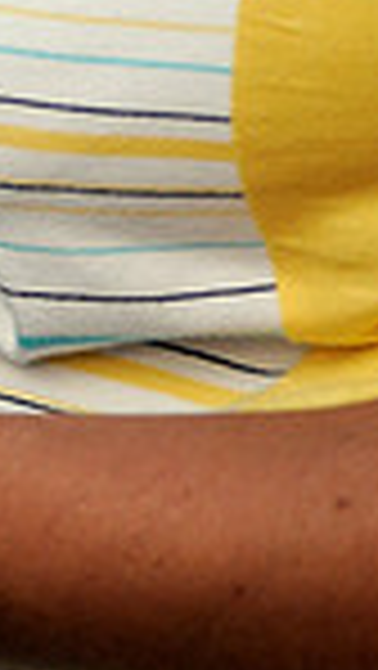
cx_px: -878
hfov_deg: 0.7
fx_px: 32678
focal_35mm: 1837
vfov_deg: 1.2
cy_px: 79
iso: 400
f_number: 4.5
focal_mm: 300
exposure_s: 1/800
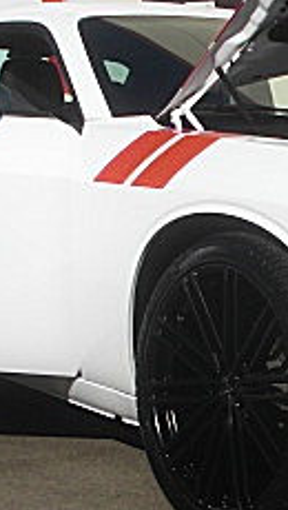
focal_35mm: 109
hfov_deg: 11.1
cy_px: 228
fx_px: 1474
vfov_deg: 19.6
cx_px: 259
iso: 50
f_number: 7.9
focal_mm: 6.3
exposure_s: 1/250
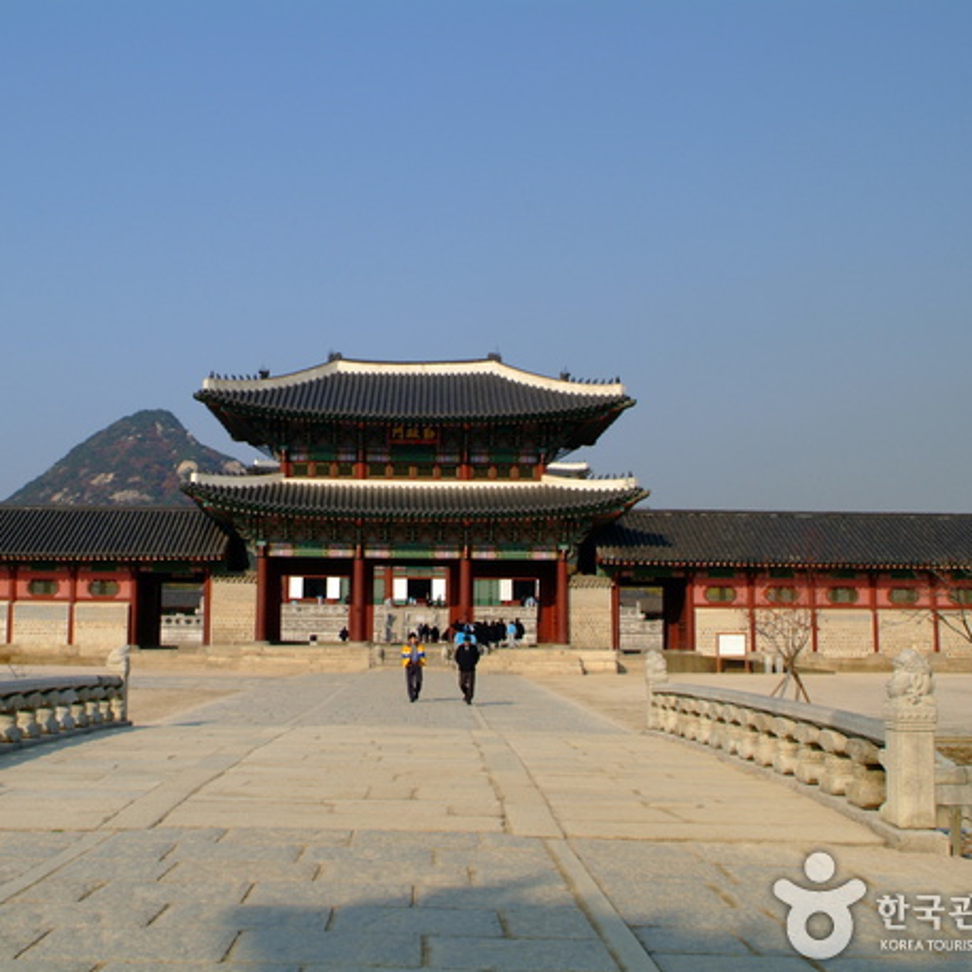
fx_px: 1239
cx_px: 381
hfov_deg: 42.6
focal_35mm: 39
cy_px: 492
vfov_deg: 42.8
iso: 200
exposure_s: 1/500
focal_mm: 20
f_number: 8
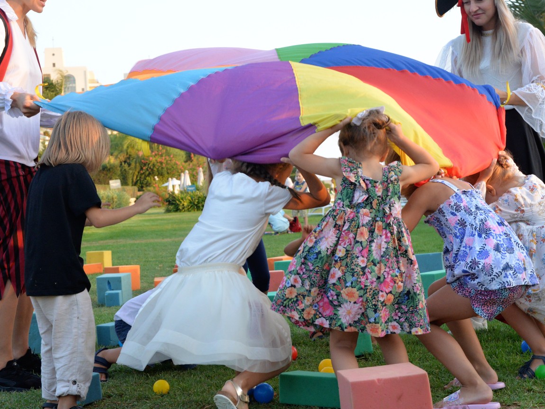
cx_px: 281
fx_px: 1055
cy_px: 178
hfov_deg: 29.0
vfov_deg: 21.9
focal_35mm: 67
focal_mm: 50
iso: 2500
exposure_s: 1/400
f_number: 10
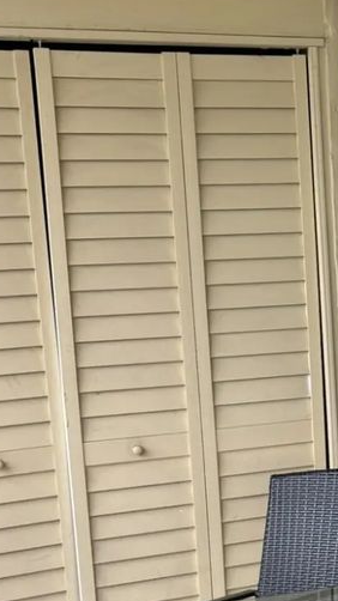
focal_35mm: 77
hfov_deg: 14.9
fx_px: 1228
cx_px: 445
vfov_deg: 27.0
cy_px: 478
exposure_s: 1/203
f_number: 1.6
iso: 40
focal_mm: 5.96
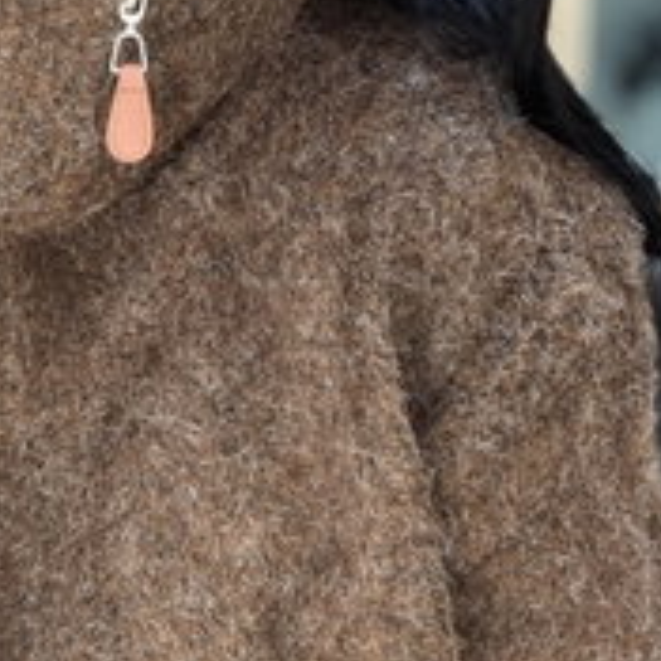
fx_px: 1750
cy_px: 584
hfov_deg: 20.9
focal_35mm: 81
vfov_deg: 21.0
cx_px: 49
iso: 40
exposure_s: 1/50
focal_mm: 2.71
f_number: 1.9
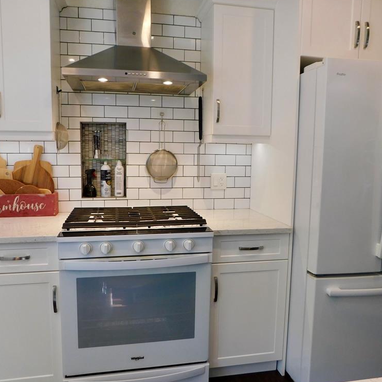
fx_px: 350
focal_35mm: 28
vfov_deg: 57.3
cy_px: 190
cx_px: 186
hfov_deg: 57.3
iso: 125
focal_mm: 4
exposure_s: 1/50
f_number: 3
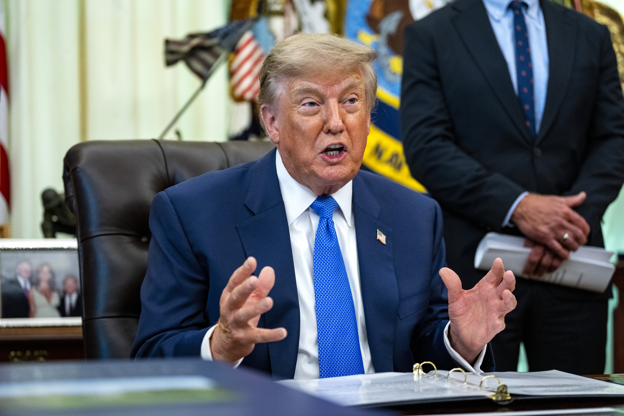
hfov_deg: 26.7
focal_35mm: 76
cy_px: 208
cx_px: 312
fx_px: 1317
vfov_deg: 17.9
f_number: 2.8
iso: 3200
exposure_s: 1/250
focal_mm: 76
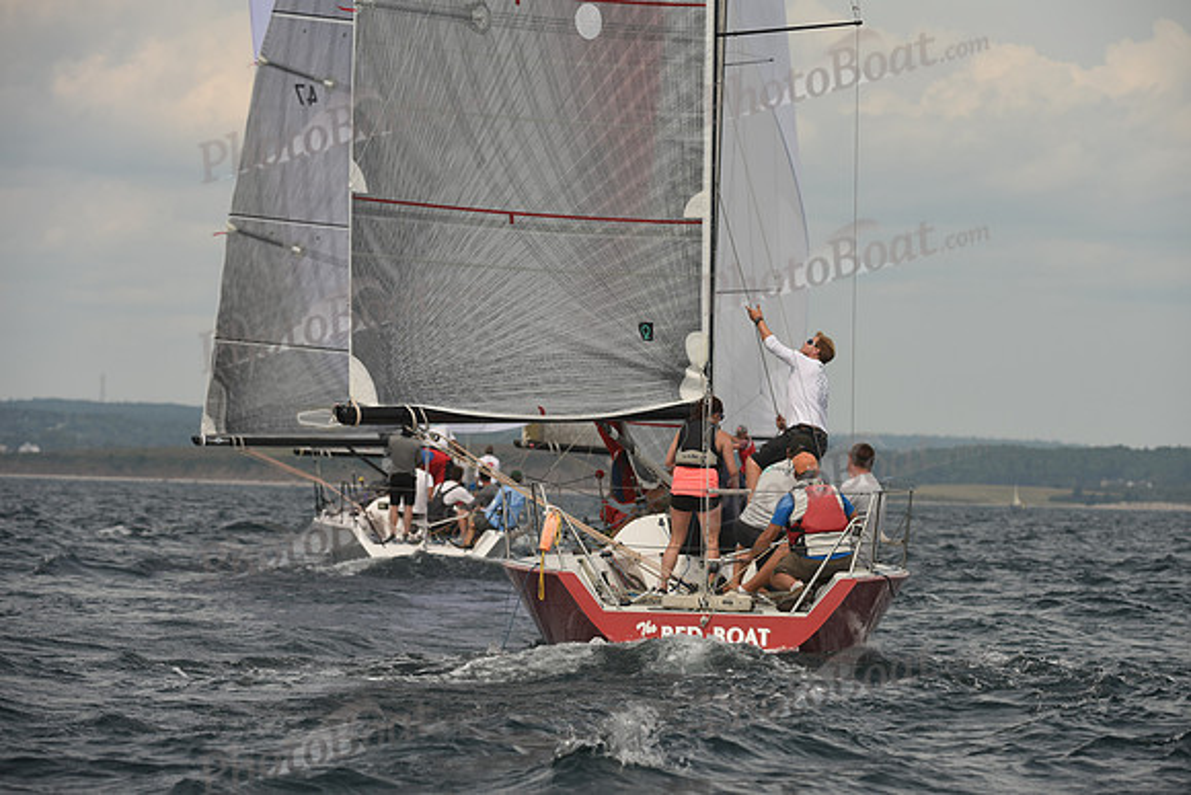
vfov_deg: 5.5
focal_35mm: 250
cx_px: 596
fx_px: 8272
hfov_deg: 8.2
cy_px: 398
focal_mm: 250
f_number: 6.3
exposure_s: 1/1000
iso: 250
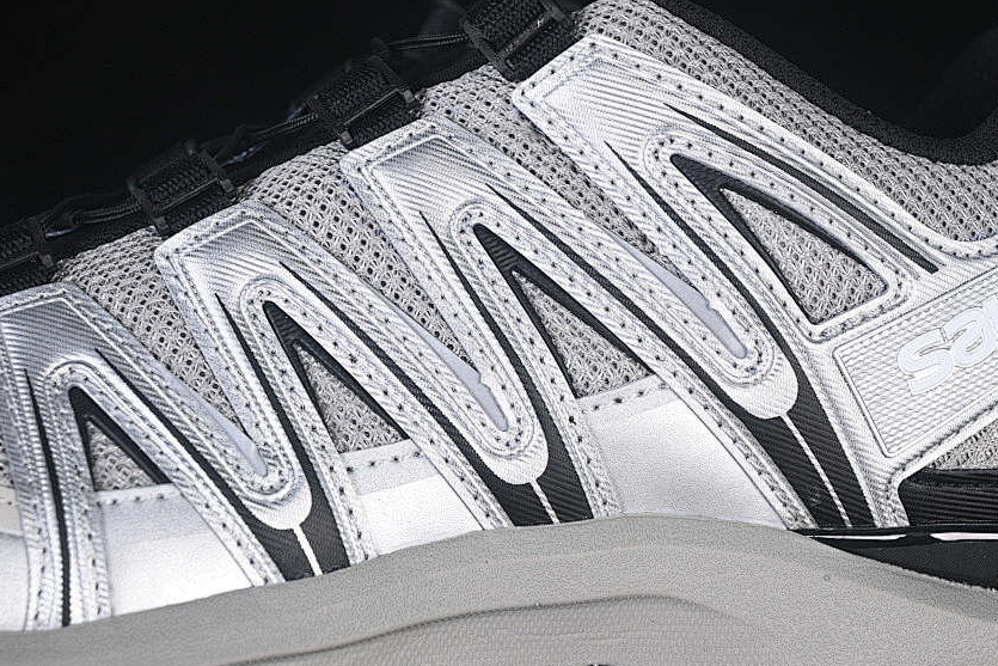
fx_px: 2689
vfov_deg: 14.1
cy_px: 358
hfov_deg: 21.0
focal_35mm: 97
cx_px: 557
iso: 160
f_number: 6.3
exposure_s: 1/60
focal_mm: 50
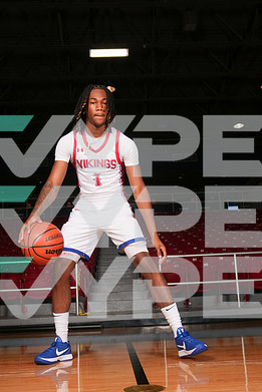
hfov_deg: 35.1
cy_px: 218
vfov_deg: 50.6
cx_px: 123
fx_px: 414
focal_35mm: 38
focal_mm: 33
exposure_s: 1/200
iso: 400
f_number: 8
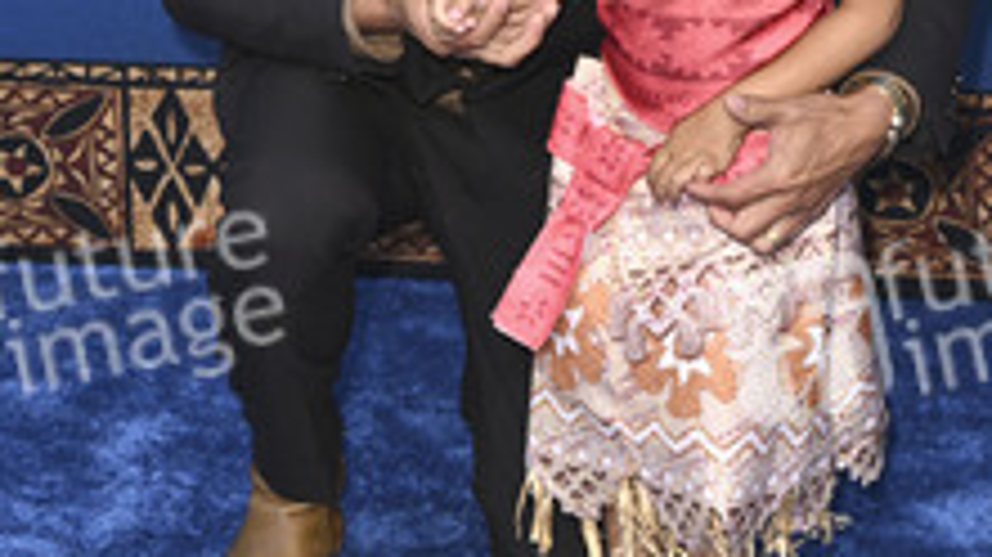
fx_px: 2392
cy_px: 94
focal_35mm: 91
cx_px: 543
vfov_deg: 13.2
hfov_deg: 23.4
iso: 1000
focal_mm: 48
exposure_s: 1/250
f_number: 6.3
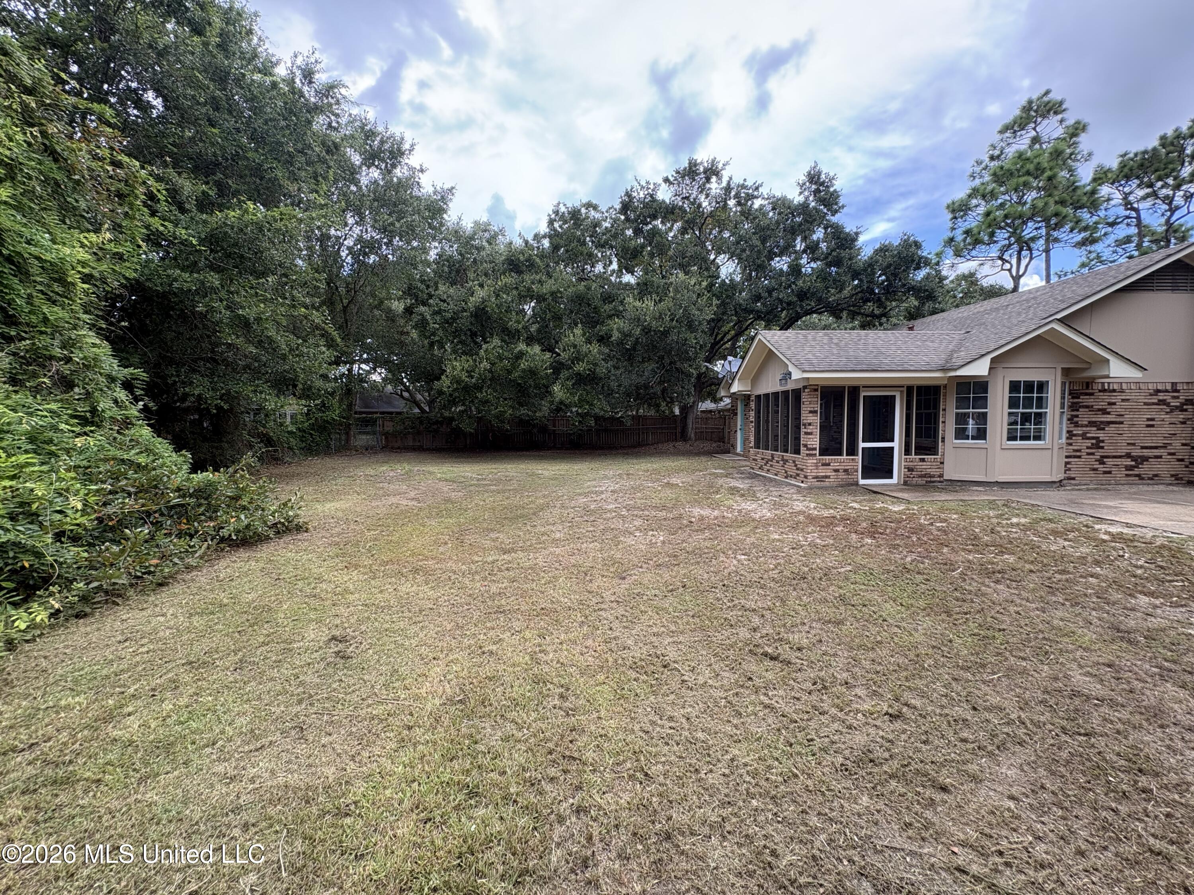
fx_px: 483
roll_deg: +0.5
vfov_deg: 85.7
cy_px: 448
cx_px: 597
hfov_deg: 102.1
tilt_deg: -3.0
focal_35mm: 14
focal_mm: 2.22
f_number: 2.2
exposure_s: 1/99
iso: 40
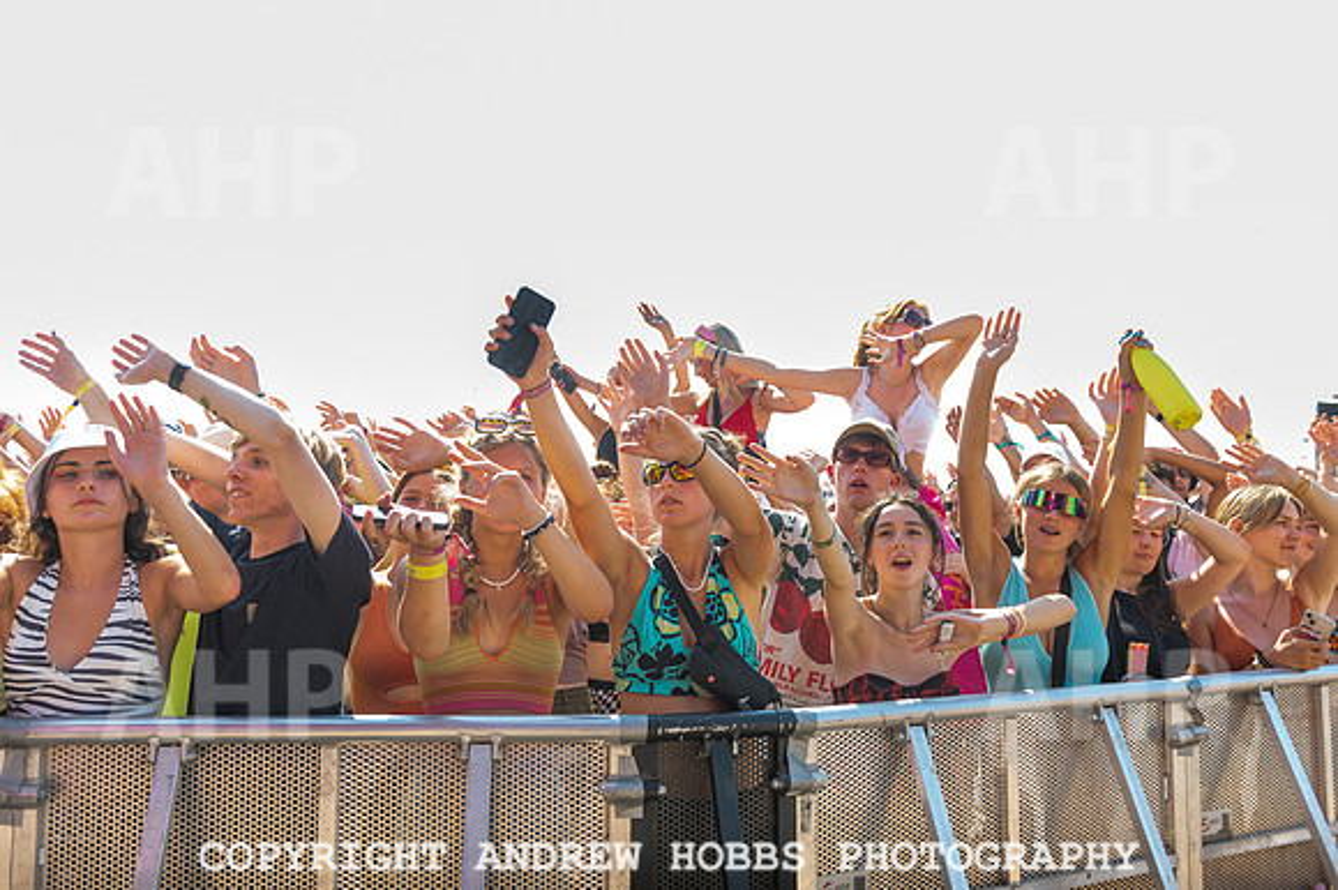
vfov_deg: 44.9
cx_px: 669
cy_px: 445
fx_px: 1077
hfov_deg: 63.7
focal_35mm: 29
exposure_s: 1/250
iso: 250
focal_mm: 29
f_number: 4.5
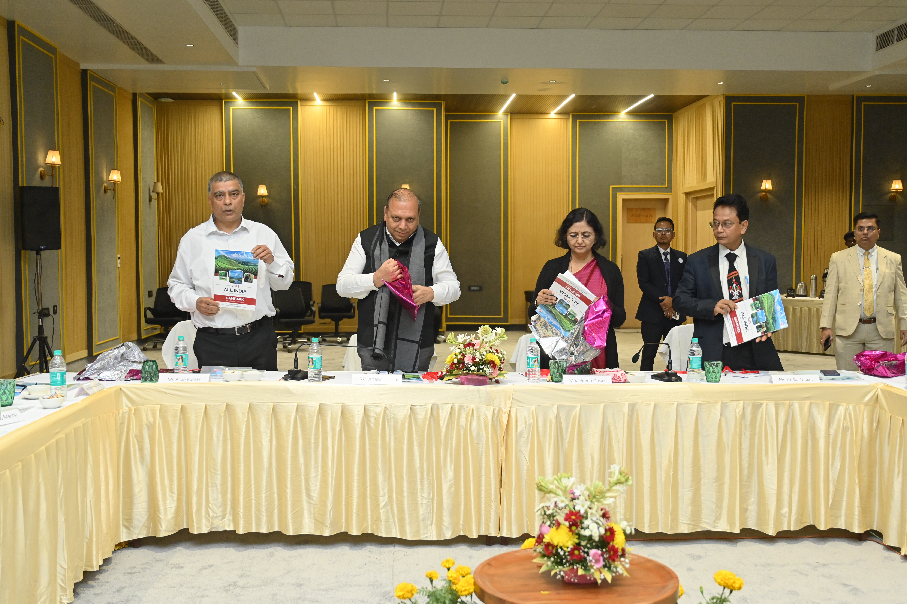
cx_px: 454
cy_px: 302
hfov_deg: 51.9
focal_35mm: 37
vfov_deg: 35.9
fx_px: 932
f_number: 4
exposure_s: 1/125
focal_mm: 37
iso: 2000
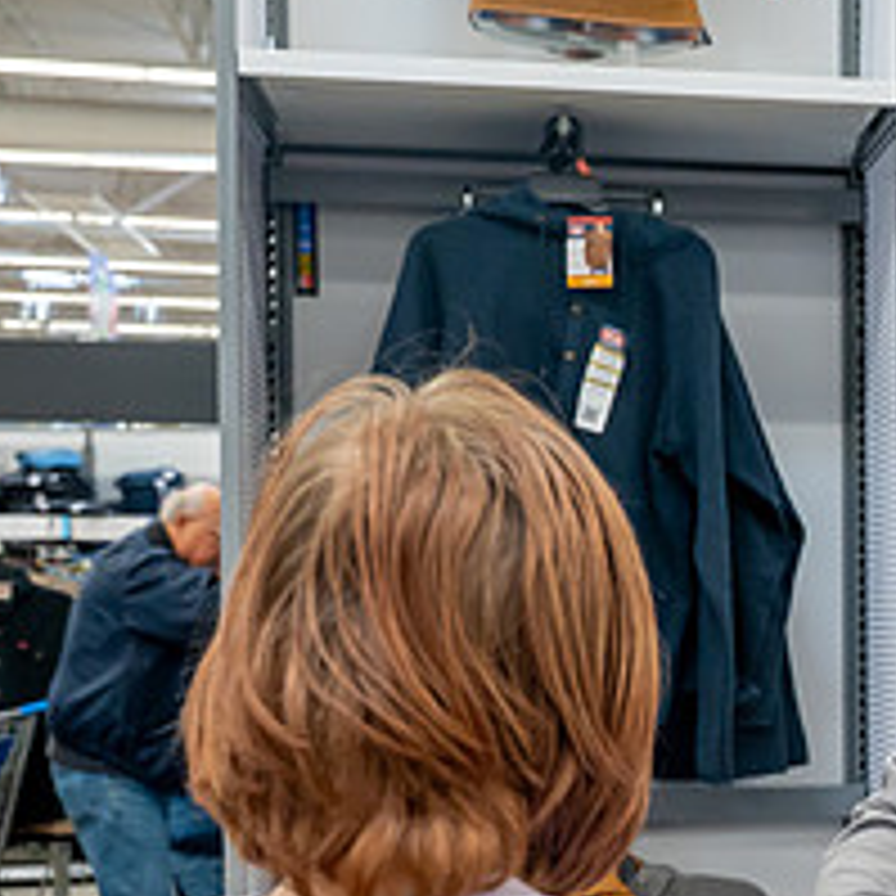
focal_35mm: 71
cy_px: 657
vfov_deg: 24.1
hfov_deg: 22.5
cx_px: 1054
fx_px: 2079
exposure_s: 1/320
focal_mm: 28
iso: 3200
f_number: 4
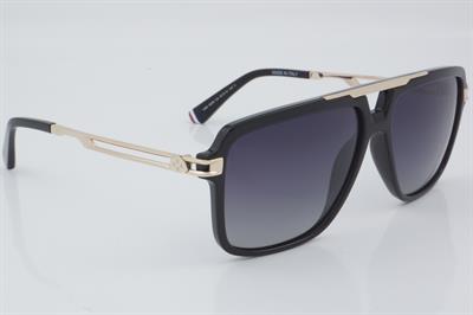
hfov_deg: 27.0
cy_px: 158
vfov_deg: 18.2
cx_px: 236
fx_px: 985
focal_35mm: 75
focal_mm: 50
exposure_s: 1/3
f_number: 32
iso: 100
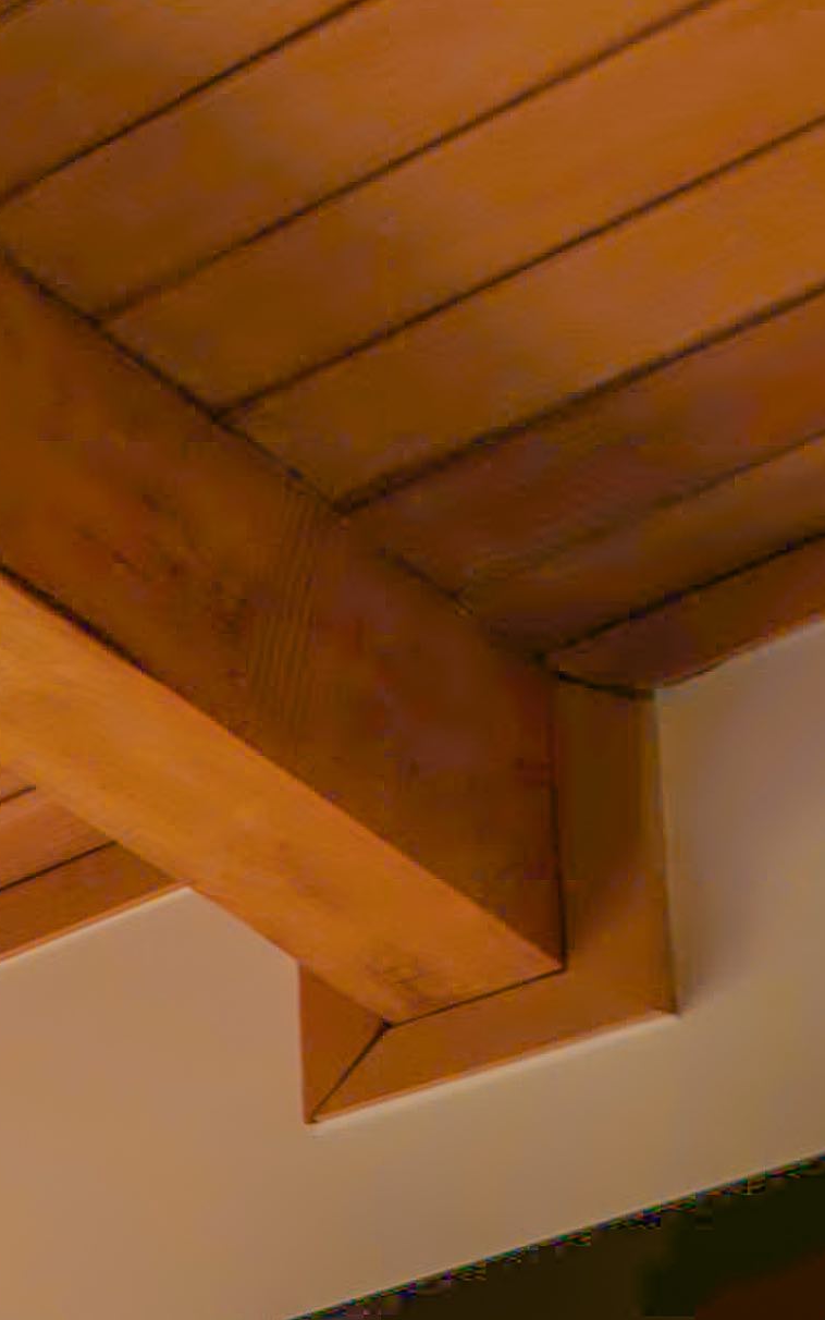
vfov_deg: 15.1
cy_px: 2998
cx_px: -3513
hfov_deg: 6.0
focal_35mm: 95
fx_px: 3416
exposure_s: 1/250
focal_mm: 12
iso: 100
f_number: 4.5
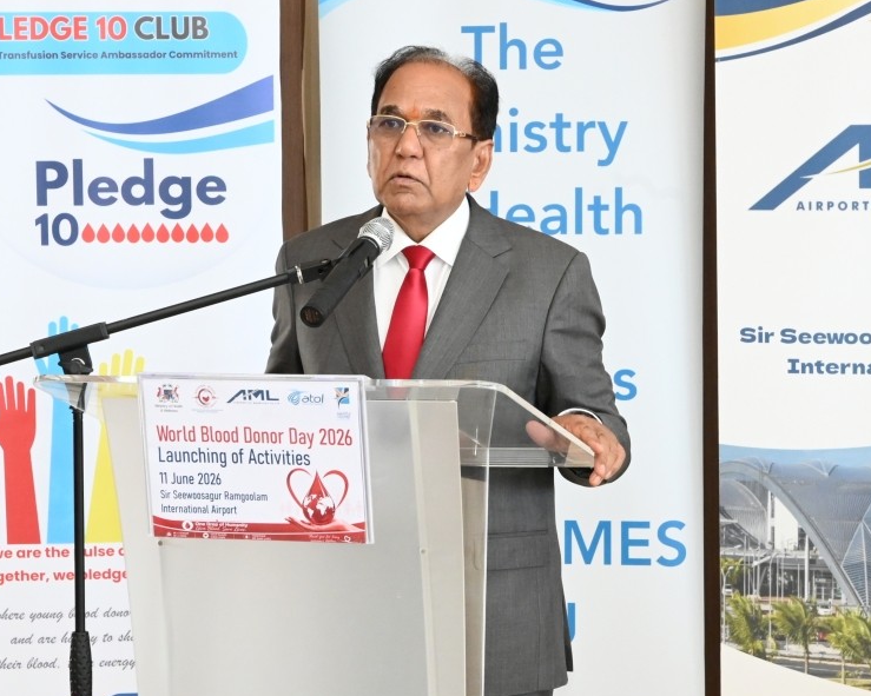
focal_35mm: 91
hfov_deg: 21.0
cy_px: 379
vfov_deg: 16.9
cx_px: 517
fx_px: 2346
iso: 5000
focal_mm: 70
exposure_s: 1/160
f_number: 11
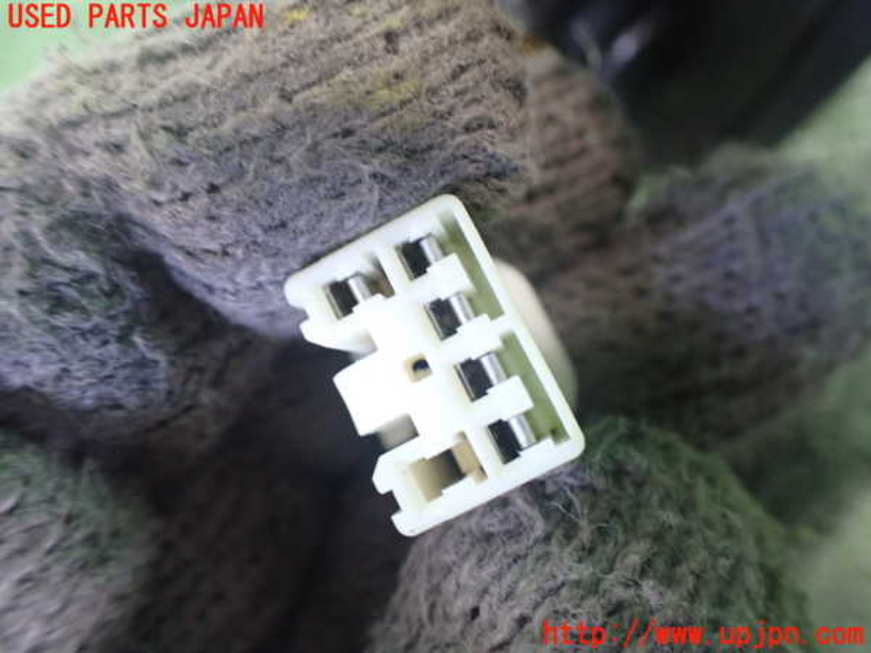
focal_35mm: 30
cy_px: 326
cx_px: 436
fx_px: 755
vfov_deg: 46.8
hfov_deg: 60.0
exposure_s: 1/30
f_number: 2.3
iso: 800
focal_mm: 5.4
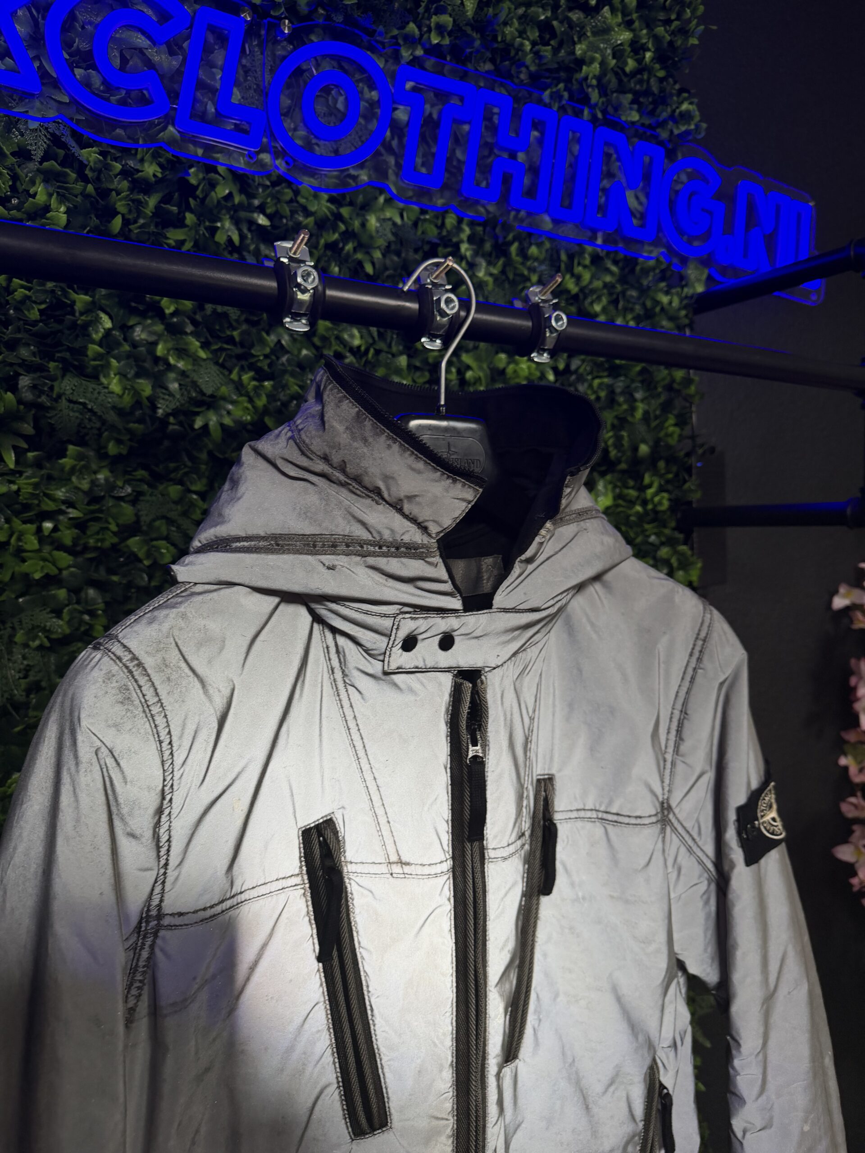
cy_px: 576
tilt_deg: -2.8
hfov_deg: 56.8
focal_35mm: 24
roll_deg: -1.2
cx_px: 432
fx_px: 800
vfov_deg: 71.6
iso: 160
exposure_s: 1/84
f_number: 1.78
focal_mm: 6.76
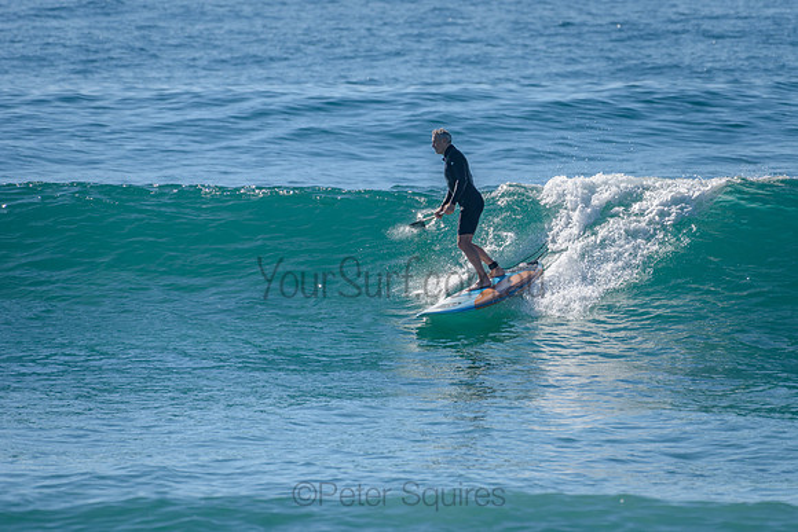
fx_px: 13587
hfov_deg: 3.4
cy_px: 206
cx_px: 489
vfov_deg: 2.2
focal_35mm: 613
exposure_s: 1/2000
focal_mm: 500
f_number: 5.6
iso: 220
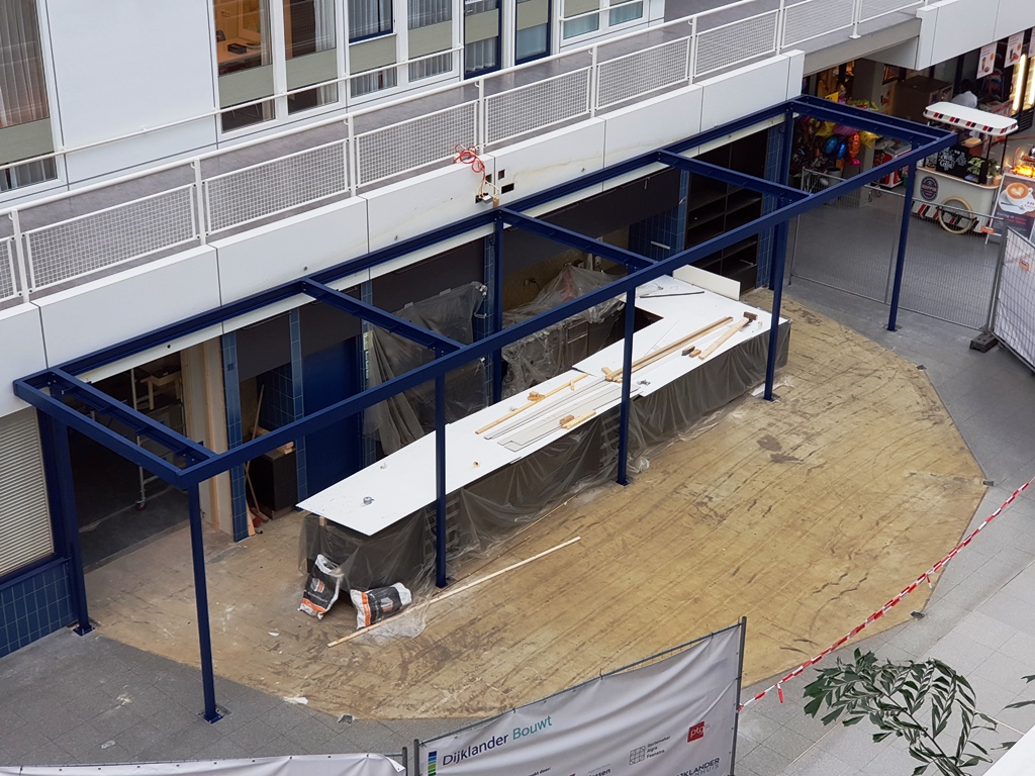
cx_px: 518
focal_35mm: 52
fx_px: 1555
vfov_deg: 28.0
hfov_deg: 36.8
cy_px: 388
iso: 32
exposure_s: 1/33
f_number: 2.4
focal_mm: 6
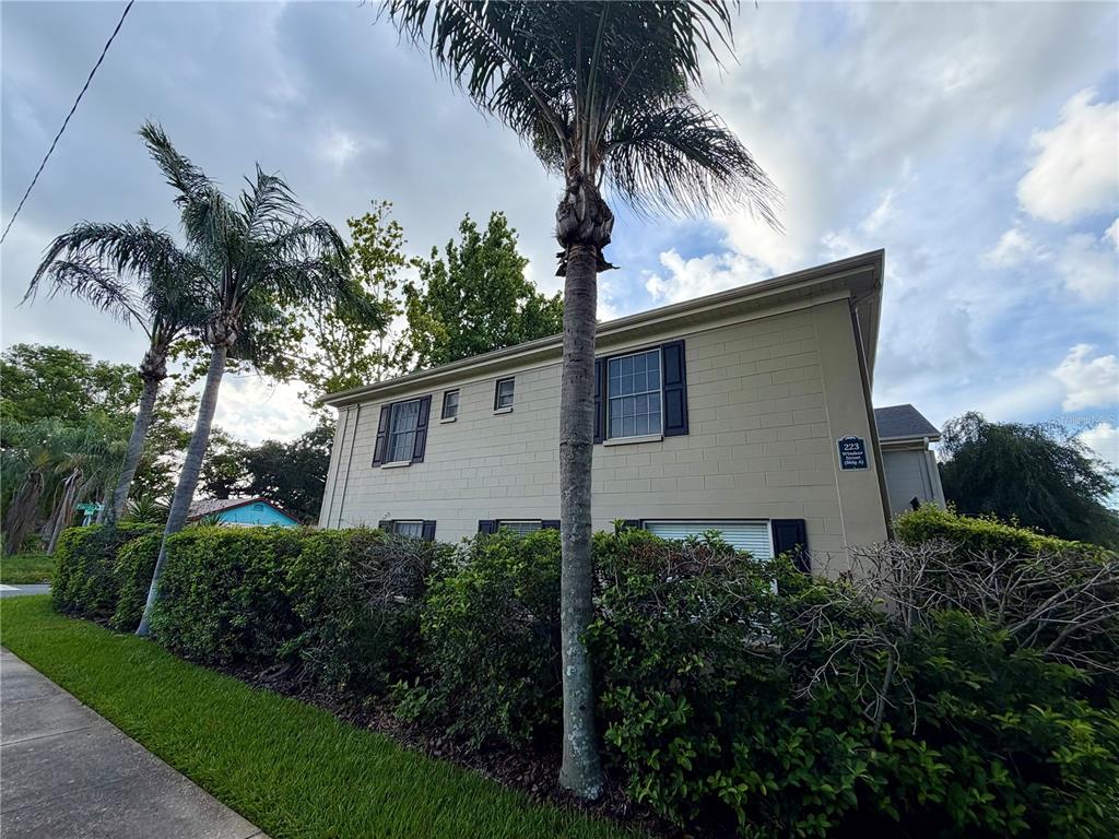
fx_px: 453
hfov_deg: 102.1
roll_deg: -2.1
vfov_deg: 85.7
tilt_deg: +18.8
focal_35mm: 14
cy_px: 420
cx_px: 560
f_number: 2.2
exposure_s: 1/734
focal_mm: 2.22
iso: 40
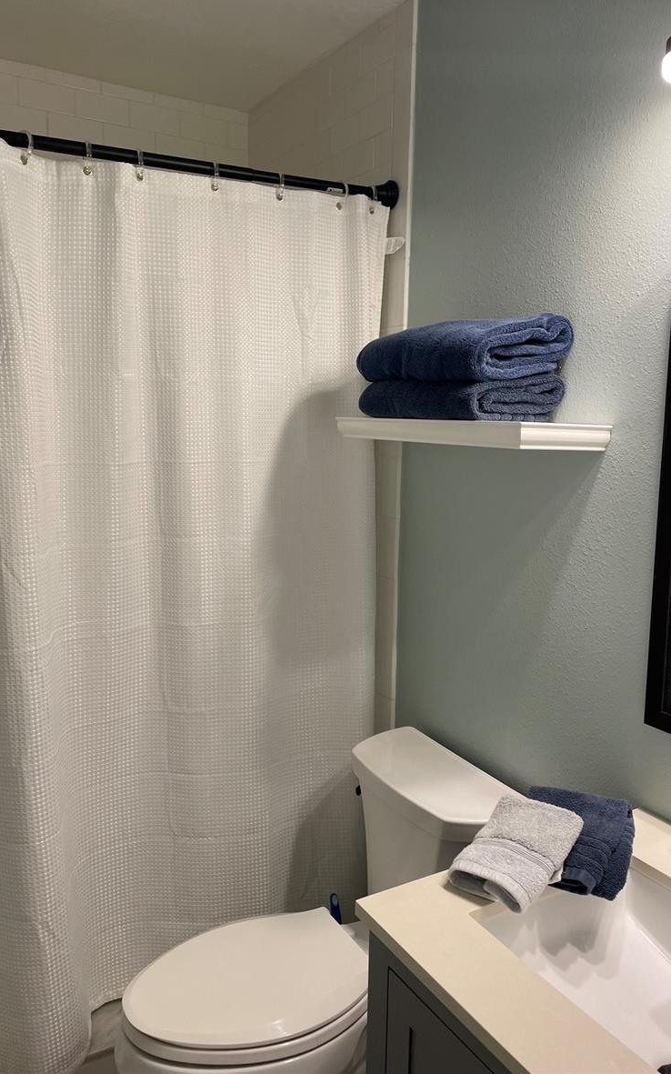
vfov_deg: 66.5
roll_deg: -1.1
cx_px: 360
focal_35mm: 28
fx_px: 819
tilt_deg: -6.9
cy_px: 529
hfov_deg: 44.5
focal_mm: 4.2
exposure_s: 1/60
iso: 64
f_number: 1.6
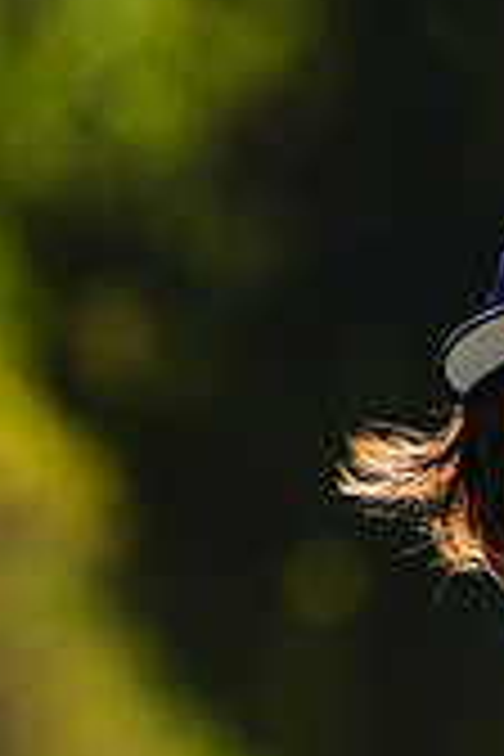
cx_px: 794
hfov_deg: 1.3
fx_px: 21733
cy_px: 837
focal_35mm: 1035
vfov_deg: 2.0
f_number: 8
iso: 100
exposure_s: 1/250
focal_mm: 300
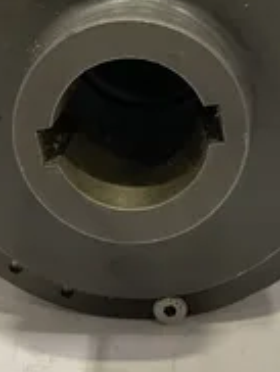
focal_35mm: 57
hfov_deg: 25.7
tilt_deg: -14.5
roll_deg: +0.9
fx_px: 613
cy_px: 92
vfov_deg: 33.1
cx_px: 139
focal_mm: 4.2
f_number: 1.6
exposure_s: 1/60
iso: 200
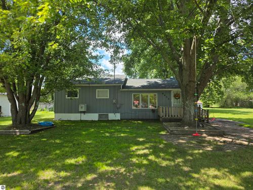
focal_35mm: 23
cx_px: 126
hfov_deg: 73.9
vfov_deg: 58.9
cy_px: 95
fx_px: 168
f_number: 1.7
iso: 80
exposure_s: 1/1645
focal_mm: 6.3
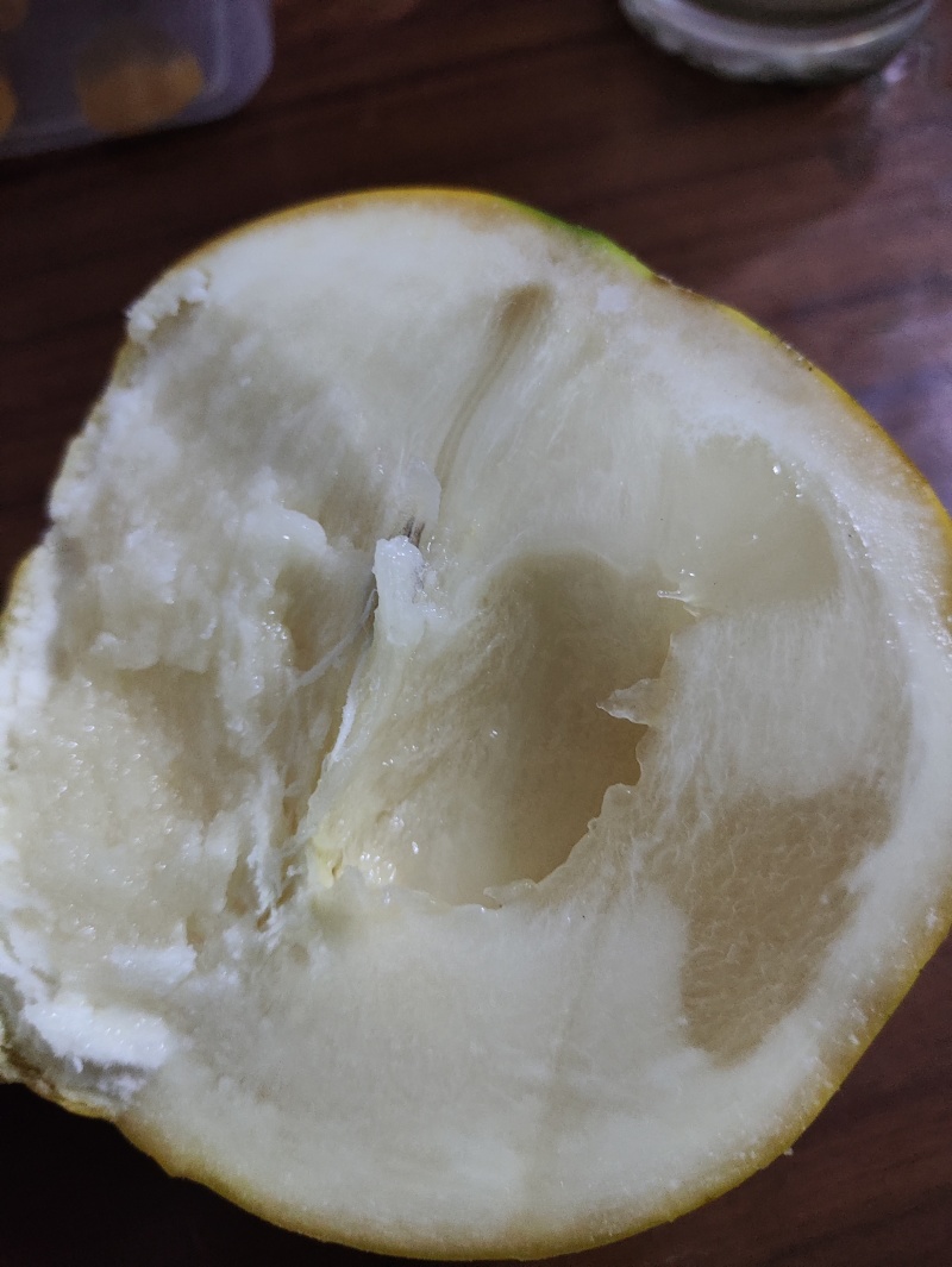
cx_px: 476
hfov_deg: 56.9
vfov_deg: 71.6
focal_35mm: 24
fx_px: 879
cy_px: 634
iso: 1323
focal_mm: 4.68
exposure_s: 1/25
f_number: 1.8
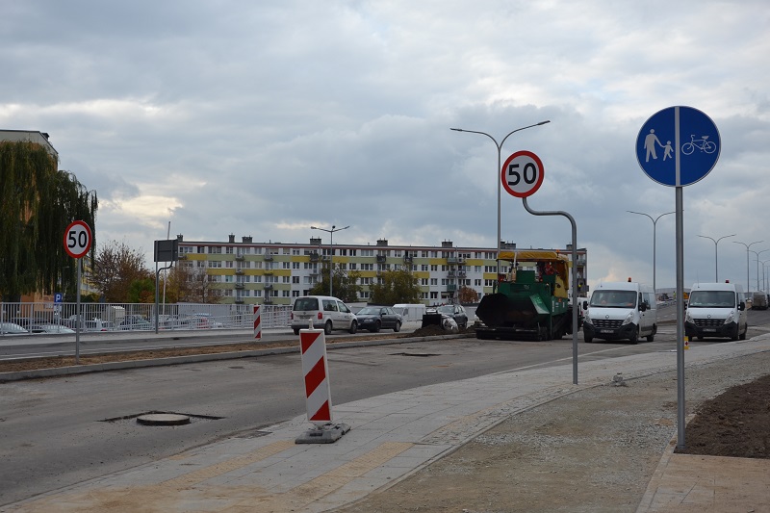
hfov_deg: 43.6
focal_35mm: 45
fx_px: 962
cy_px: 256
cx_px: 385
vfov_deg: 29.9
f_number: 6.3
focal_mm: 30
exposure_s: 1/160
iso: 100
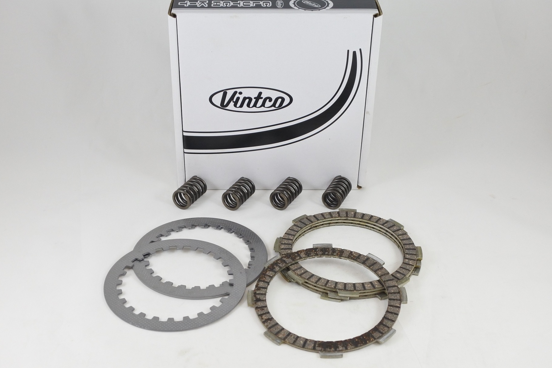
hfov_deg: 48.5
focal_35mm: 40
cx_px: 272
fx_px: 613
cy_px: 180
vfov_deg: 33.4
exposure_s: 1/125
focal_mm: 14.7
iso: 560
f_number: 4.2
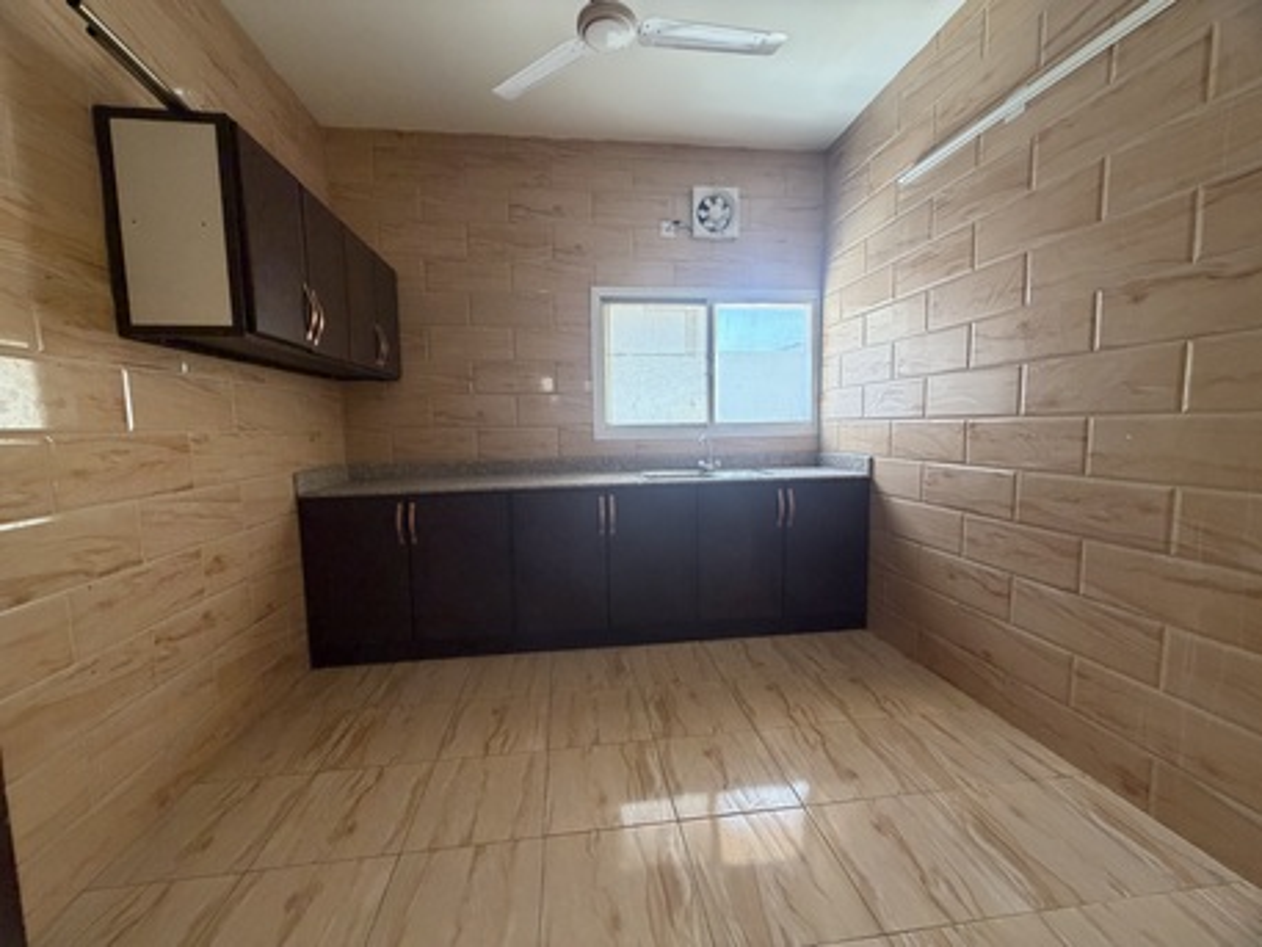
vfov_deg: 85.7
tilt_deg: -5.4
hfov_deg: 102.0
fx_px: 511
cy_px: 474
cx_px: 631
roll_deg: +1.3
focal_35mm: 14
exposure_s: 1/95
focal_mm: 2.22
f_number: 2.2
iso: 320
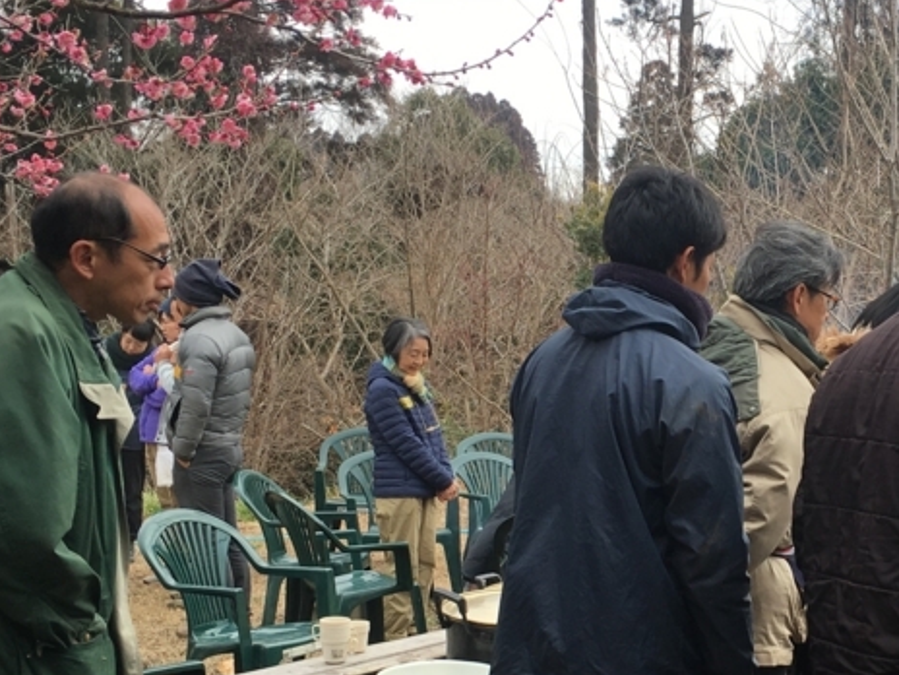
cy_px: 479
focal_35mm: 64
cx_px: 763
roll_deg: -1.1
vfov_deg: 22.8
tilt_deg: -6.3
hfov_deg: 29.3
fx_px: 1662
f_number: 2.2
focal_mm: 4.15
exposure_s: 1/487
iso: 25
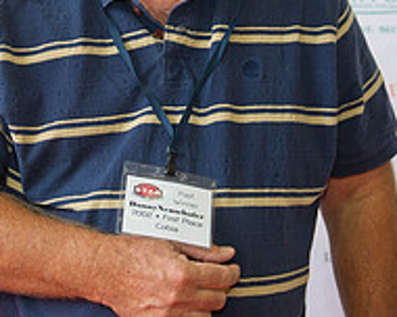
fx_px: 1410
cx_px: 109
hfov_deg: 16.0
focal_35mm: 120
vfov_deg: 12.7
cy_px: -19
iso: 640
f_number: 3.2
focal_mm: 42
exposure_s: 1/125
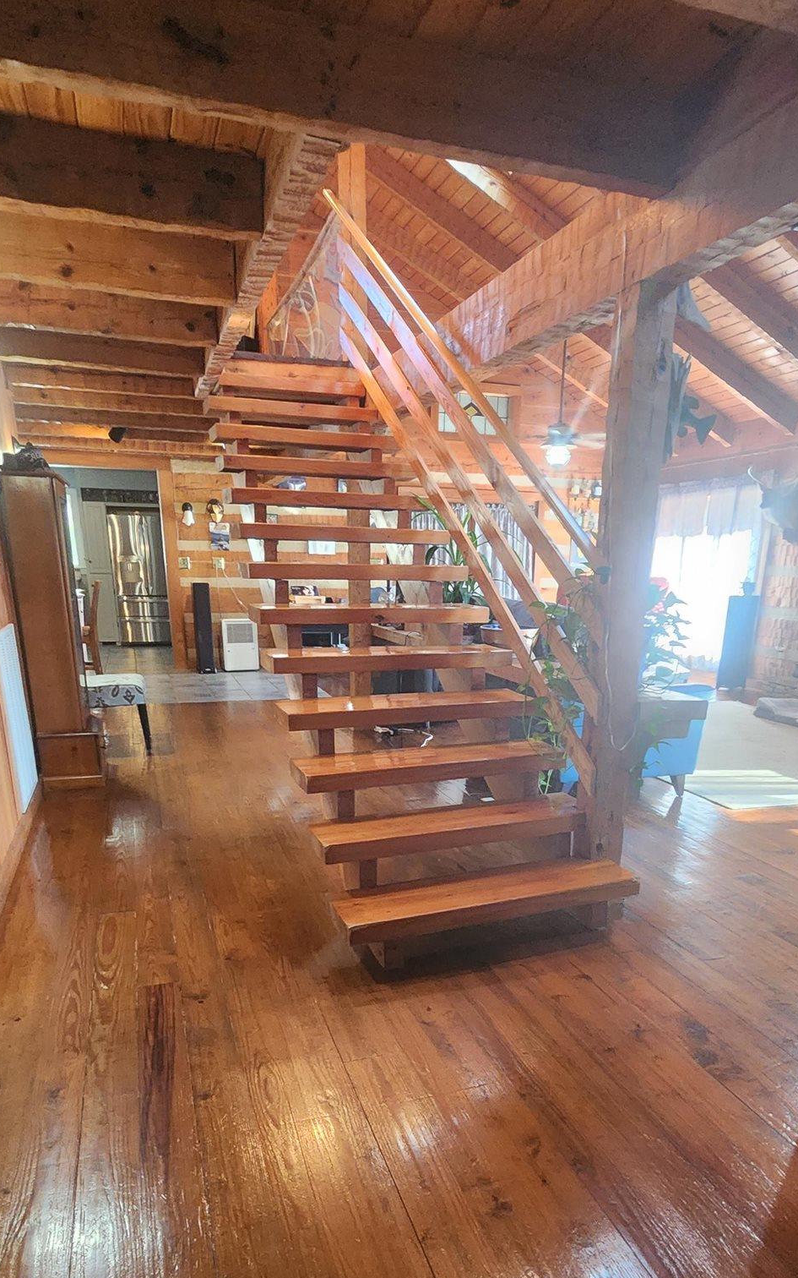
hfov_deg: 57.2
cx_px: 436
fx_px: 731
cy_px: 851
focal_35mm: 21
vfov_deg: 79.6
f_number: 2.2
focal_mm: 2.2
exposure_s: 1/24
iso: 640
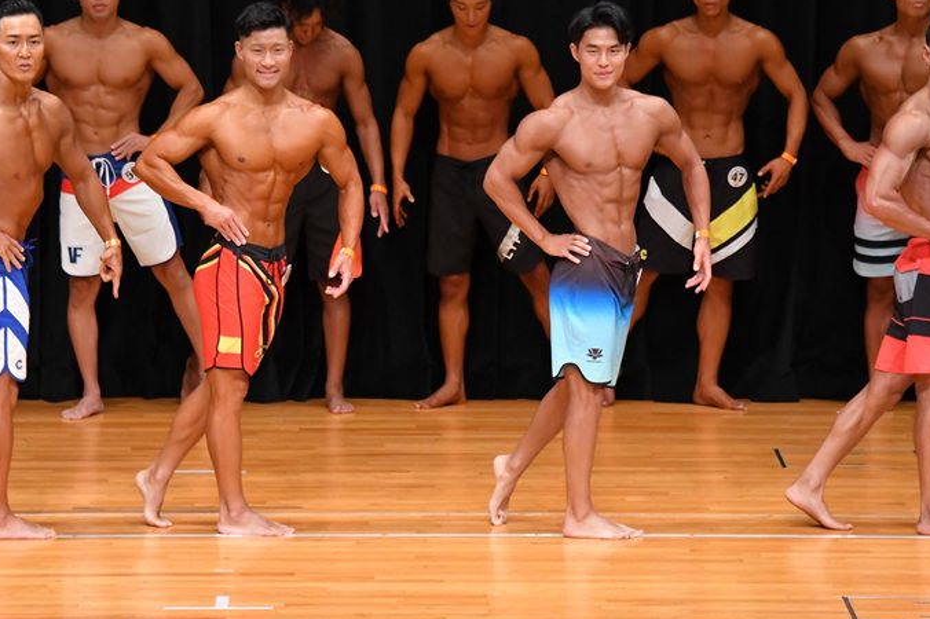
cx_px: 467
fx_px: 7100
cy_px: 285
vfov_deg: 5.0
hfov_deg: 7.5
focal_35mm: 275
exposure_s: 1/400
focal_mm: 160
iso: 4000
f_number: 5.6
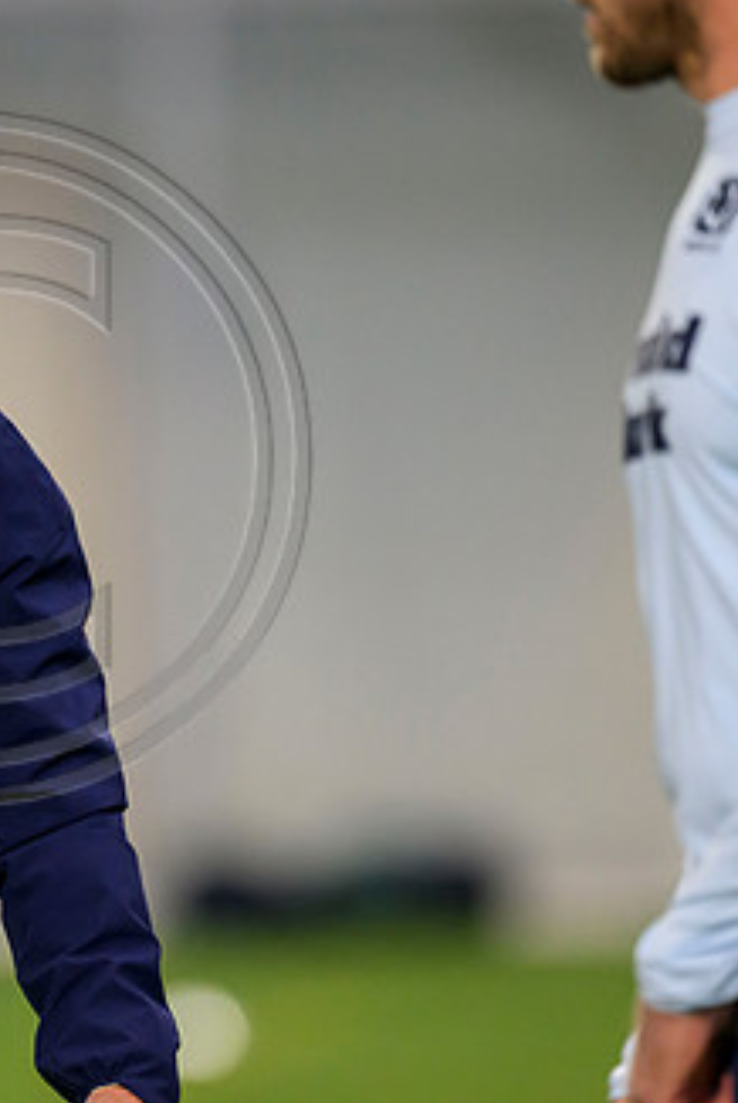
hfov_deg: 1.9
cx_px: -41
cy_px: 455
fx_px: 21815
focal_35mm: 711
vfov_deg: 2.9
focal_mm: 400
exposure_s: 1/1250
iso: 5000
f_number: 3.2
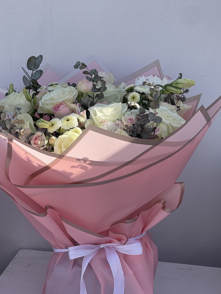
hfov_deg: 16.8
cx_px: 91
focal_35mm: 88
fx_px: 749
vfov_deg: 22.2
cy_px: 131
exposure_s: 1/550
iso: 20
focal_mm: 7.5
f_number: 2.2
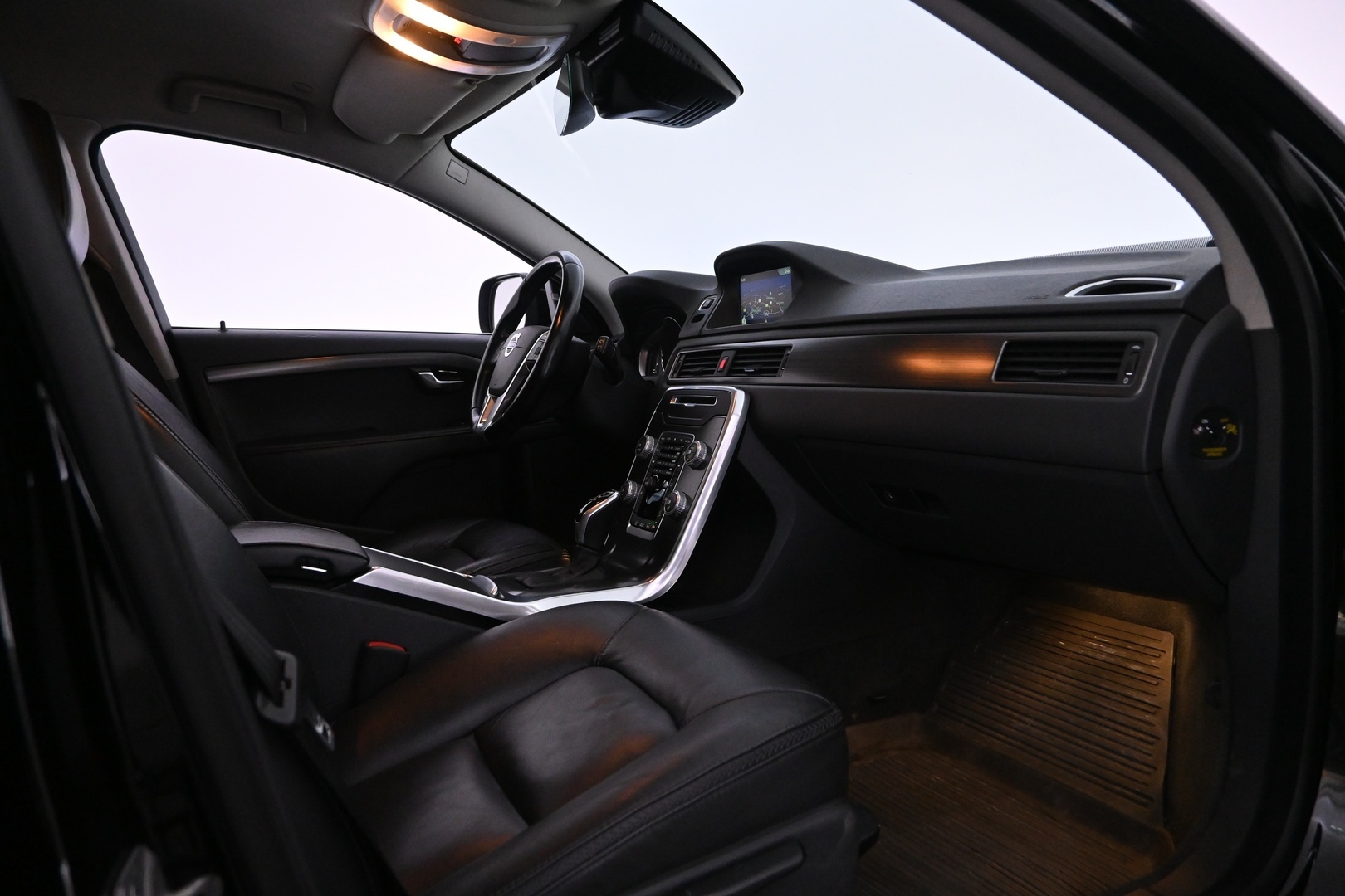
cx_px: 672
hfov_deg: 73.7
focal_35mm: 24
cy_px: 448
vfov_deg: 53.1
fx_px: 897
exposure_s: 1/60
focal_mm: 16
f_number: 4
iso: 3200
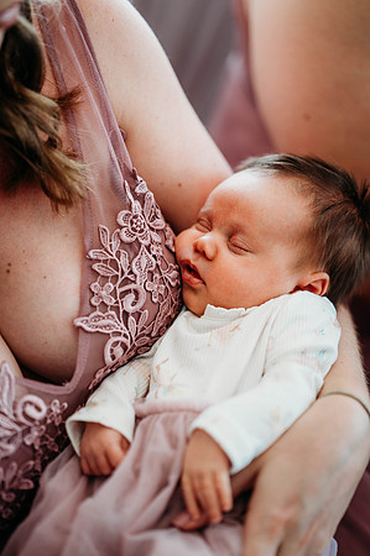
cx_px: 185
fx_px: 1313
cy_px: 278
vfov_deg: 23.9
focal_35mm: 85
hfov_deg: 16.0
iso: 280
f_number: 2
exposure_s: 1/200
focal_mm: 85
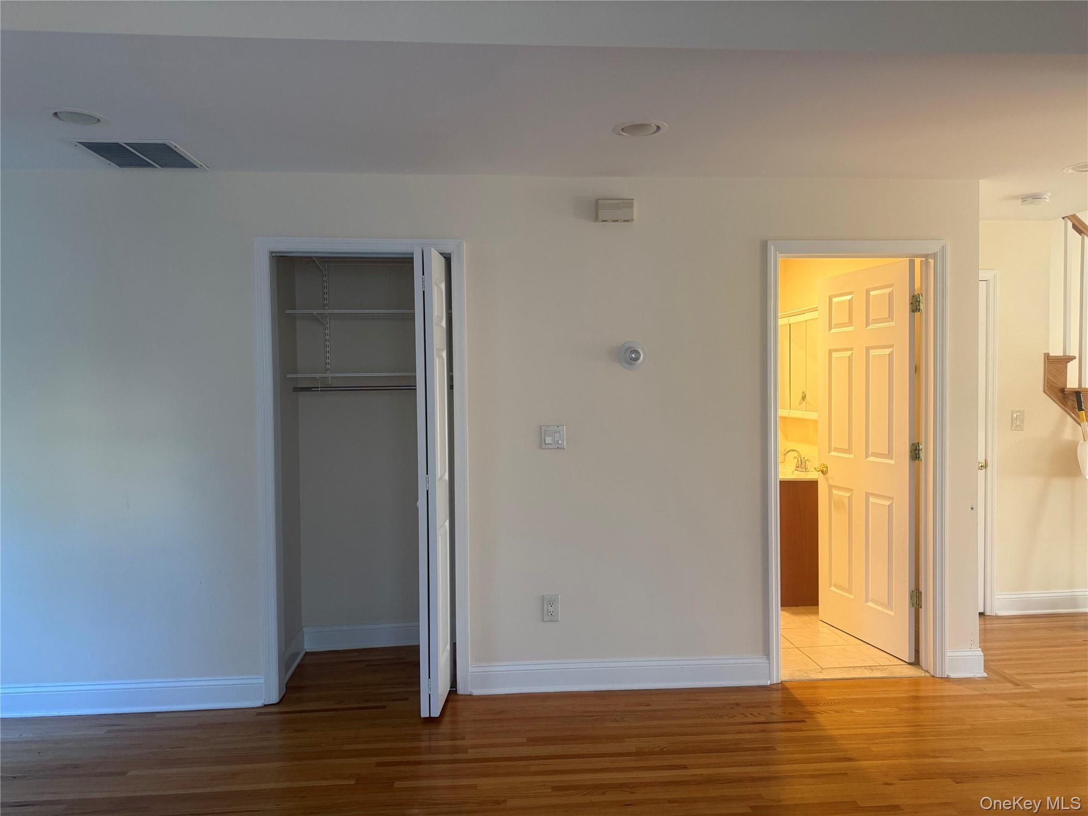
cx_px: 544
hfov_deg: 71.6
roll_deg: +0.3
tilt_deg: -1.6
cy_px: 408
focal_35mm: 24
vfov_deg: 56.8
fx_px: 754
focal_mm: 6.76
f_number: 1.78
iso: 250
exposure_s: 1/60
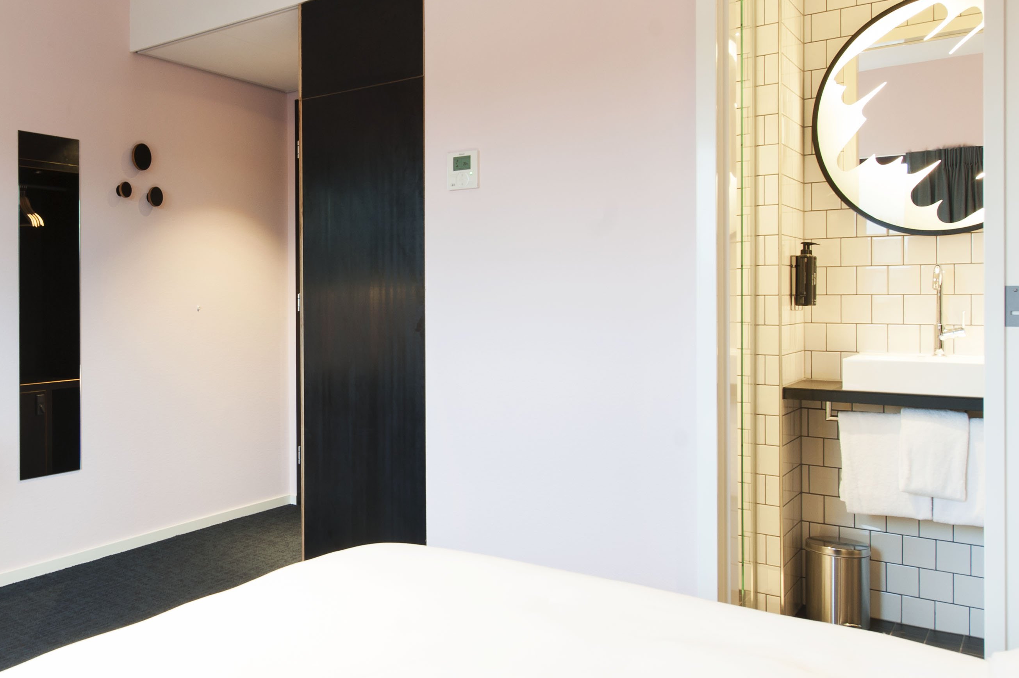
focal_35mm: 31
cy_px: 320
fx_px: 877
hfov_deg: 57.2
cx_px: 253
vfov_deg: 42.3
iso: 200
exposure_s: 1/1.67
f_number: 8
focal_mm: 19
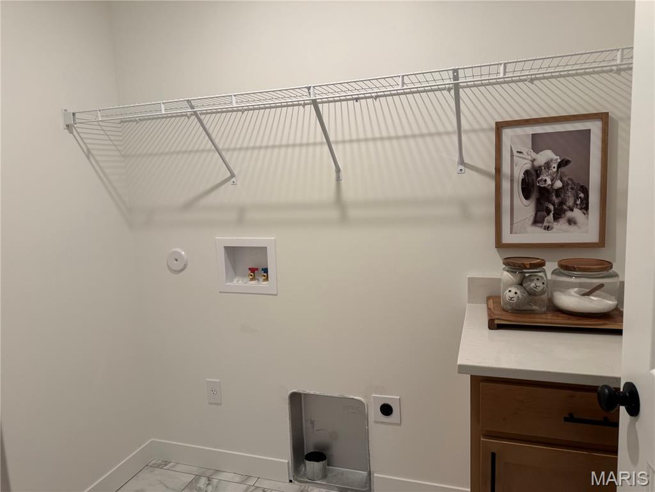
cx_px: 328
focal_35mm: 24
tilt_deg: -7.4
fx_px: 454
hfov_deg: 71.6
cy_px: 246
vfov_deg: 56.8
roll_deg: +1.3
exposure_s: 1/60
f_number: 1.78
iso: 125
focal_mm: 6.76
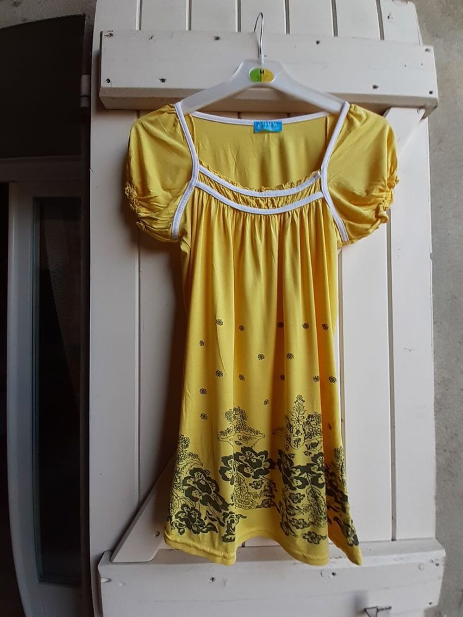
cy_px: 308
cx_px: 232
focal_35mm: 13
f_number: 2.2
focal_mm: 1.13
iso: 50
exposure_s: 1/60
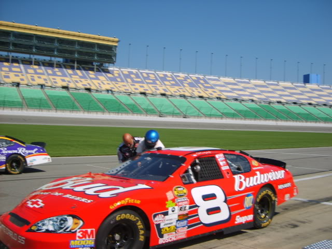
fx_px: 336
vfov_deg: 40.7
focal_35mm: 35
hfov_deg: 52.6
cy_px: 124
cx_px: 166
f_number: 7.1
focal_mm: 5.8
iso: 50
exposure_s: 1/250
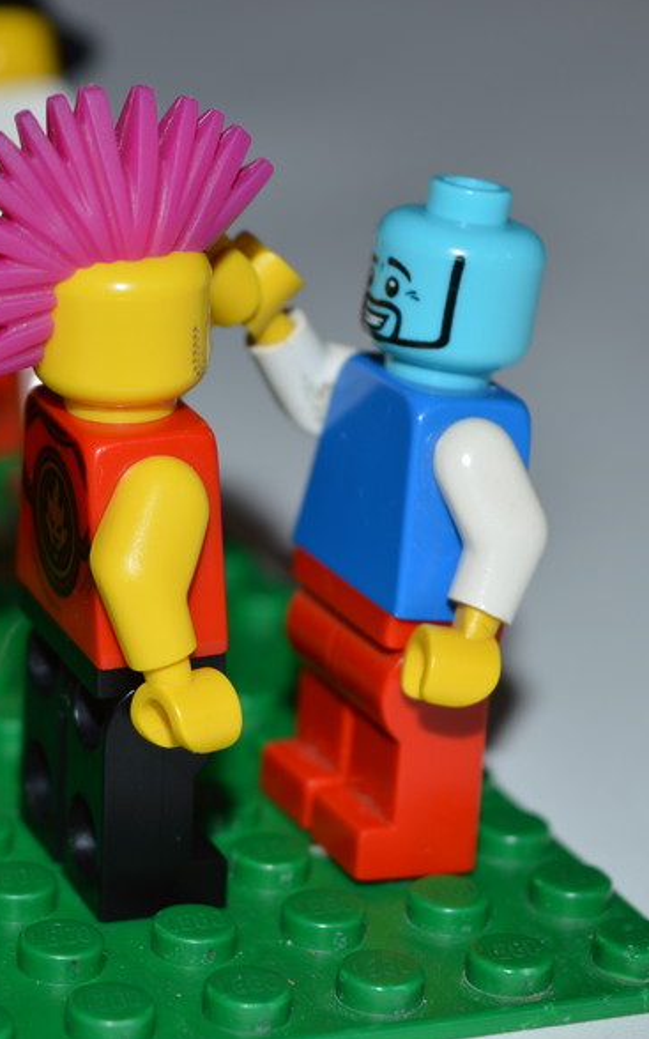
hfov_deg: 10.2
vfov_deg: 16.2
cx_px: 177
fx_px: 3644
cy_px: 517
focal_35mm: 129
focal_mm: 55
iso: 100
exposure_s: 1/60
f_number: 8
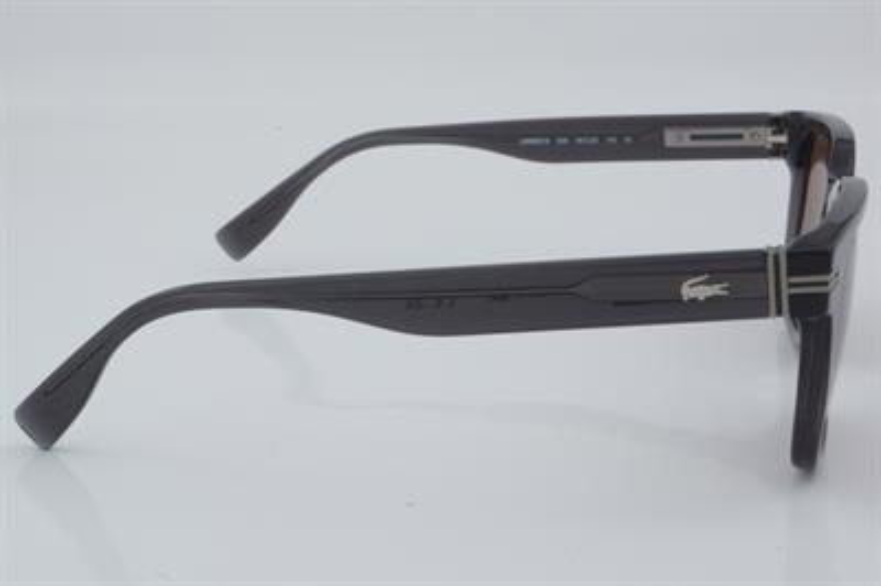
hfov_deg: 27.0
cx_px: 440
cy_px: 293
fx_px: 1834
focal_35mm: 75
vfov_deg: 18.2
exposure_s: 1/4
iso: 100
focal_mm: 50
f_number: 29
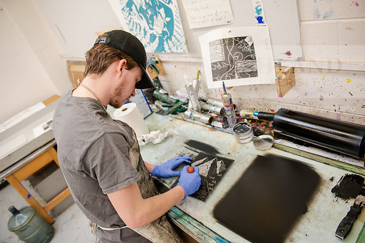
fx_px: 264
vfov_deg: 49.6
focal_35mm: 26
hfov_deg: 69.4
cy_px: 122
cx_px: 182
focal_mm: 26
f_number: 3.2
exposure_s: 1/200
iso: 800
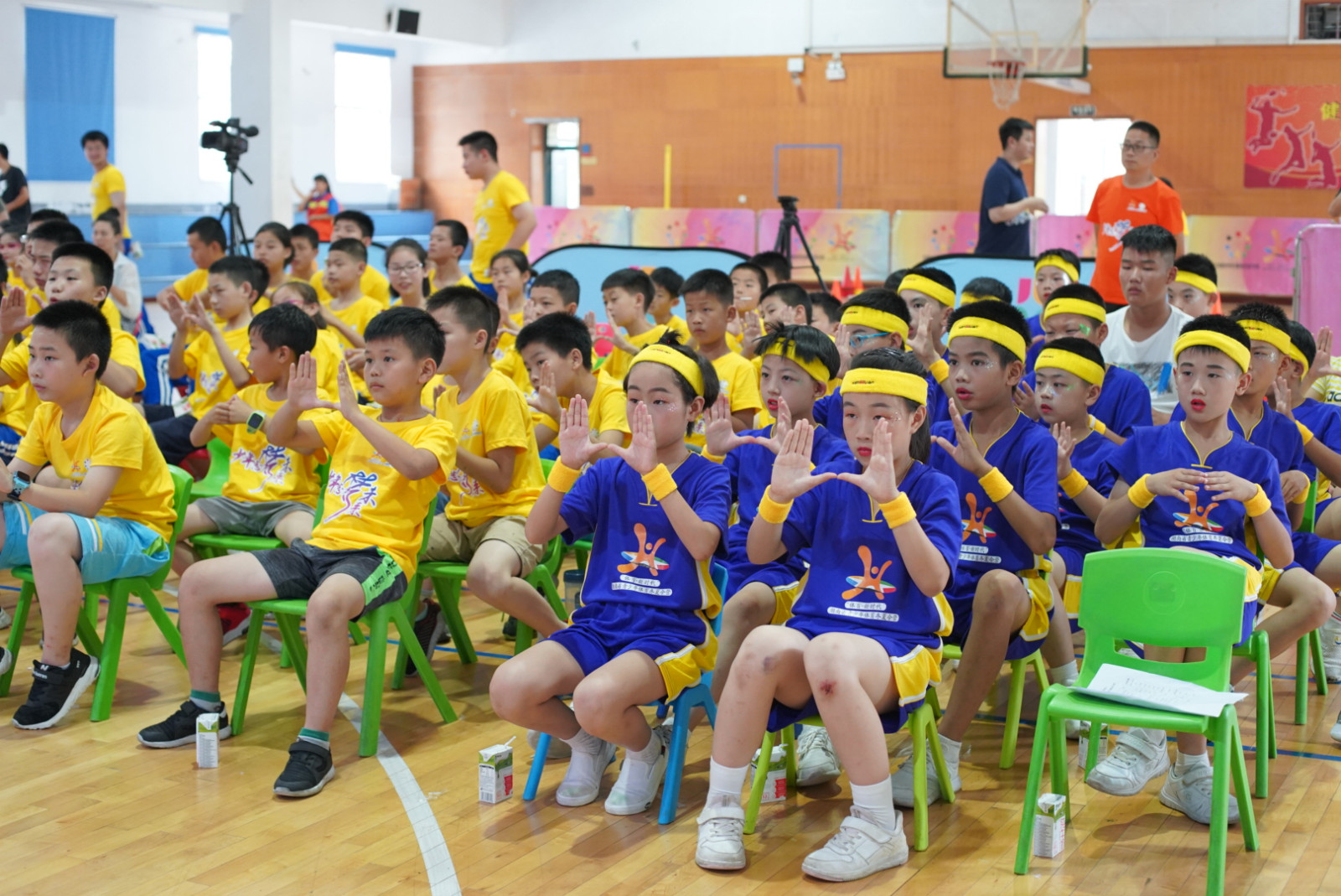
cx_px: 670
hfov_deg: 39.6
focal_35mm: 50
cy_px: 448
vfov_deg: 27.0
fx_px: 1864
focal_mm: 50
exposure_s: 1/160
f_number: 4
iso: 3200
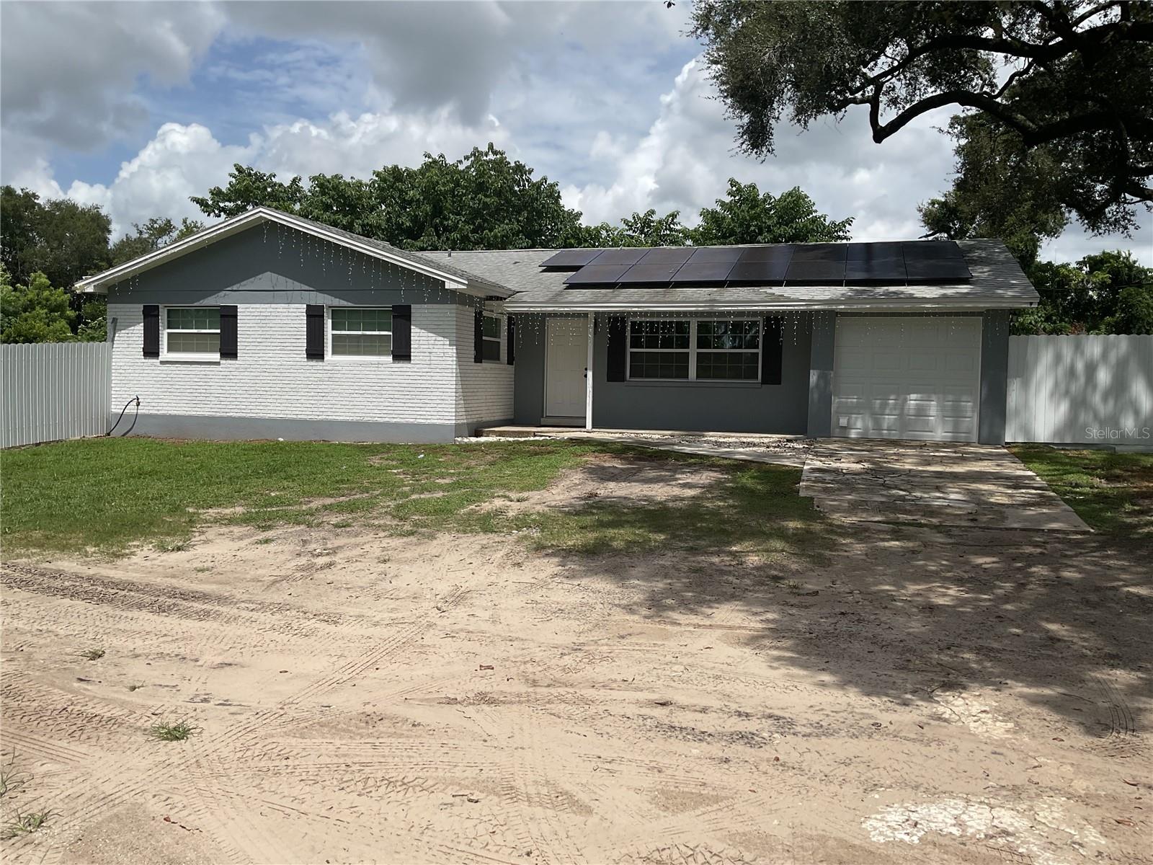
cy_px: 432
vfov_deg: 48.2
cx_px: 576
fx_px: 966
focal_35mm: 29
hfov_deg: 61.7
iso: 16
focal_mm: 3
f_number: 1.8
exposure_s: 1/3534
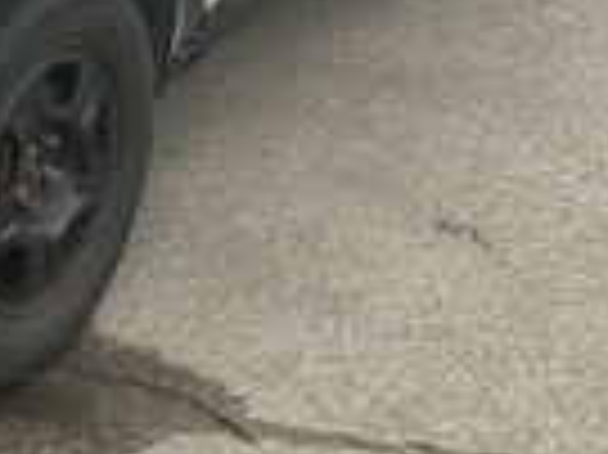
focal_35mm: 83
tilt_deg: -15.5
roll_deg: -1.3
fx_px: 1457
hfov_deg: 21.7
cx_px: -135
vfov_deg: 16.8
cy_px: -126
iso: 25
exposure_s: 1/635
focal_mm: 3
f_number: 1.8
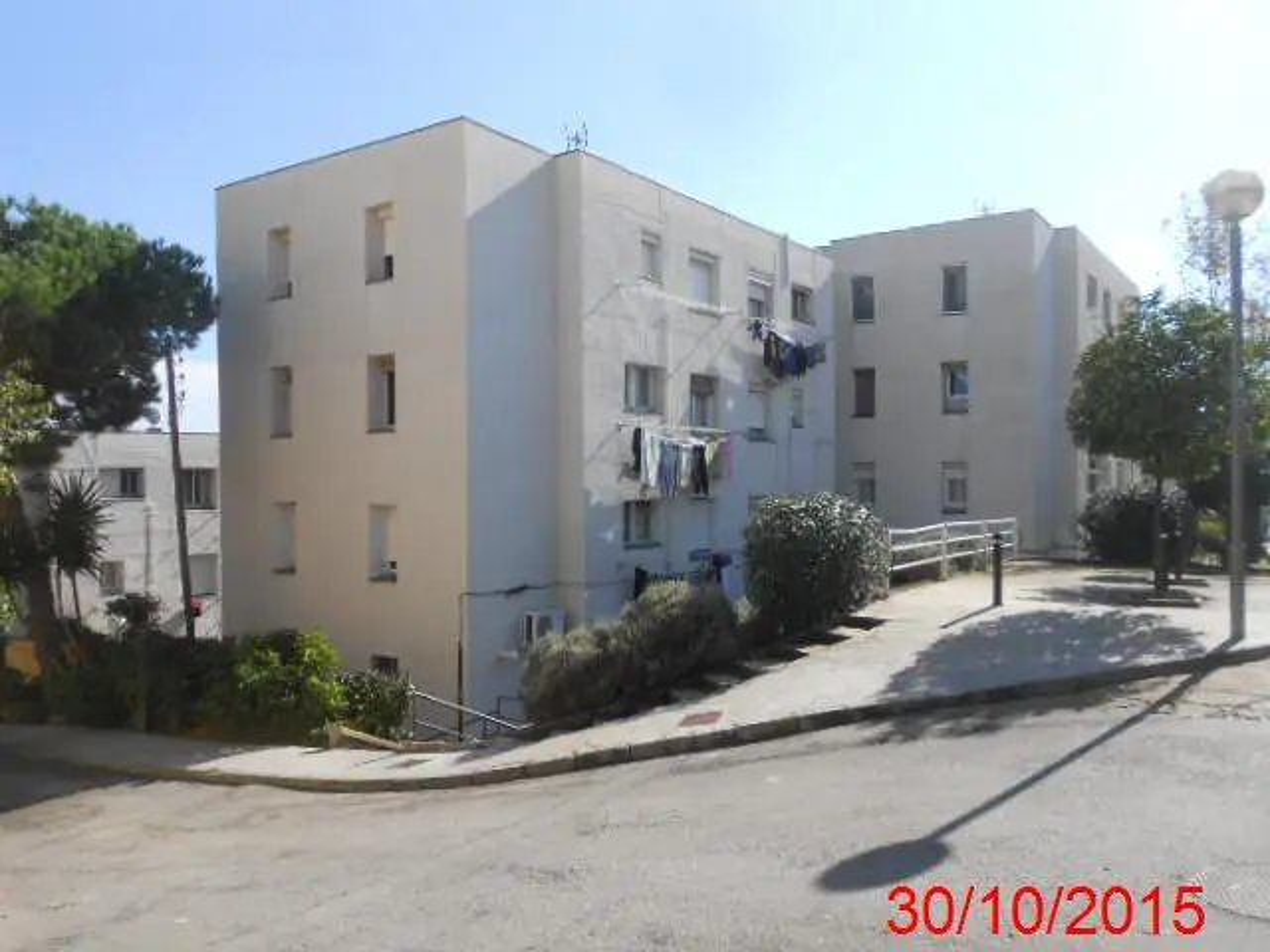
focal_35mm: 26
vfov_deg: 53.1
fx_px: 954
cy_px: 476
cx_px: 635
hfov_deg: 67.3
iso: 80
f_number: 3.2
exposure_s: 1/640
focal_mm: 4.6
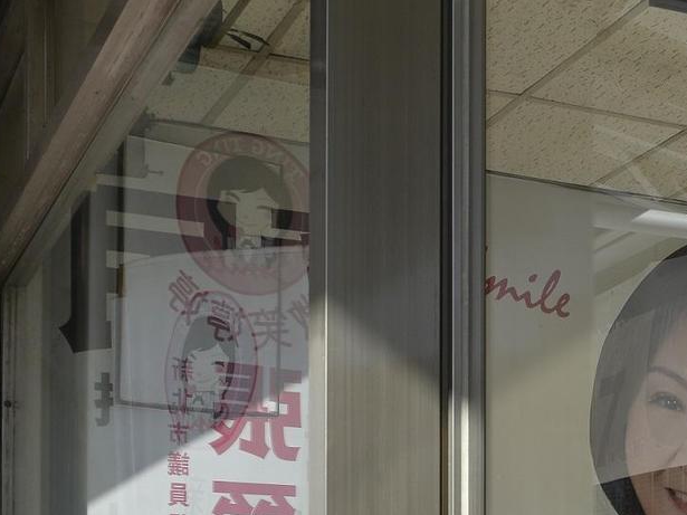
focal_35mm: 75
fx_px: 1488
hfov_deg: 25.6
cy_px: 673
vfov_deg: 18.3
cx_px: 533
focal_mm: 24
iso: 200
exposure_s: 1/125
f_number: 9.5
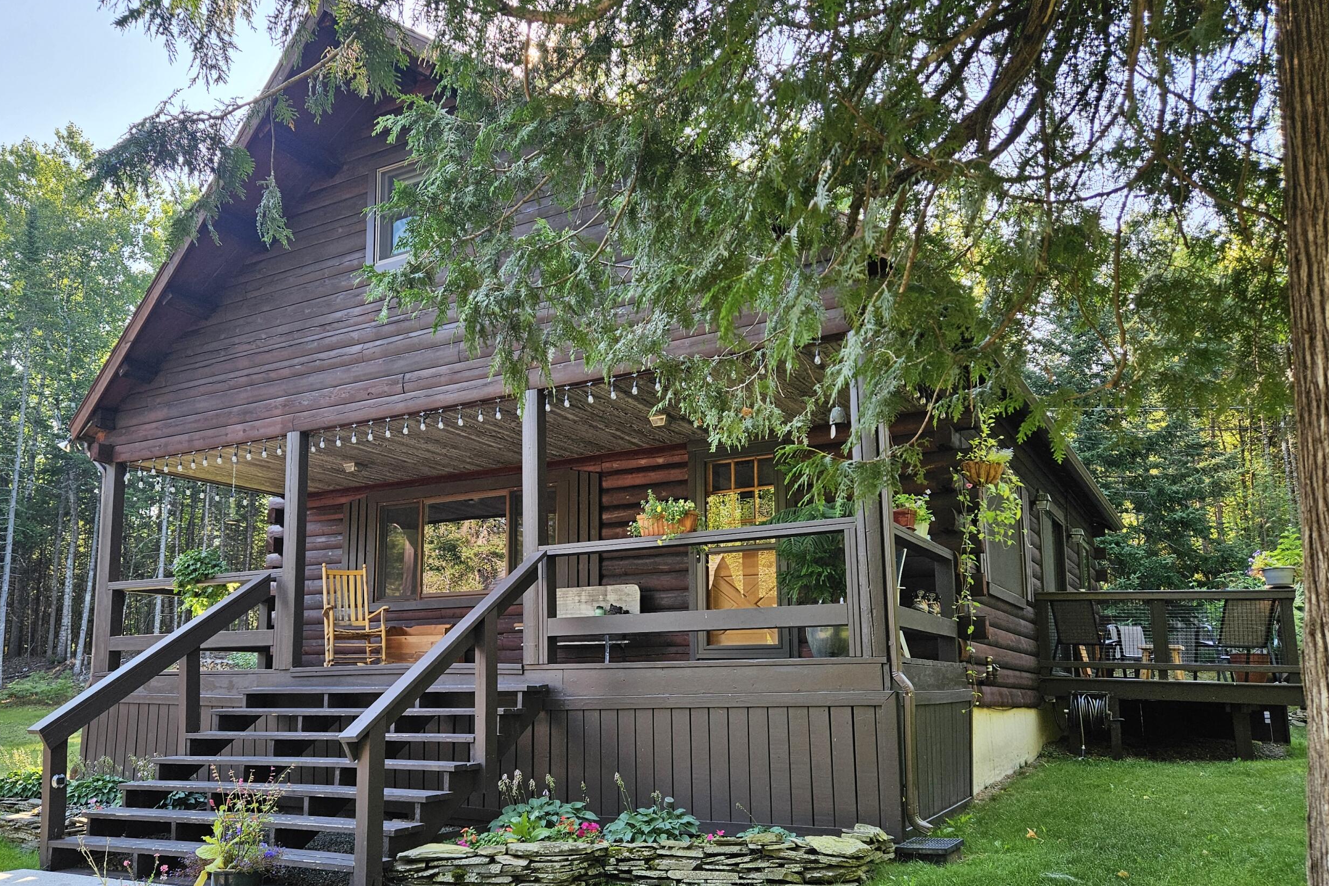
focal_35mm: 29
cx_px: 583
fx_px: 1070
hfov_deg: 63.4
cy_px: 513
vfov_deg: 44.8
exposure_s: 1/359
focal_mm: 5.4
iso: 64
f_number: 1.8
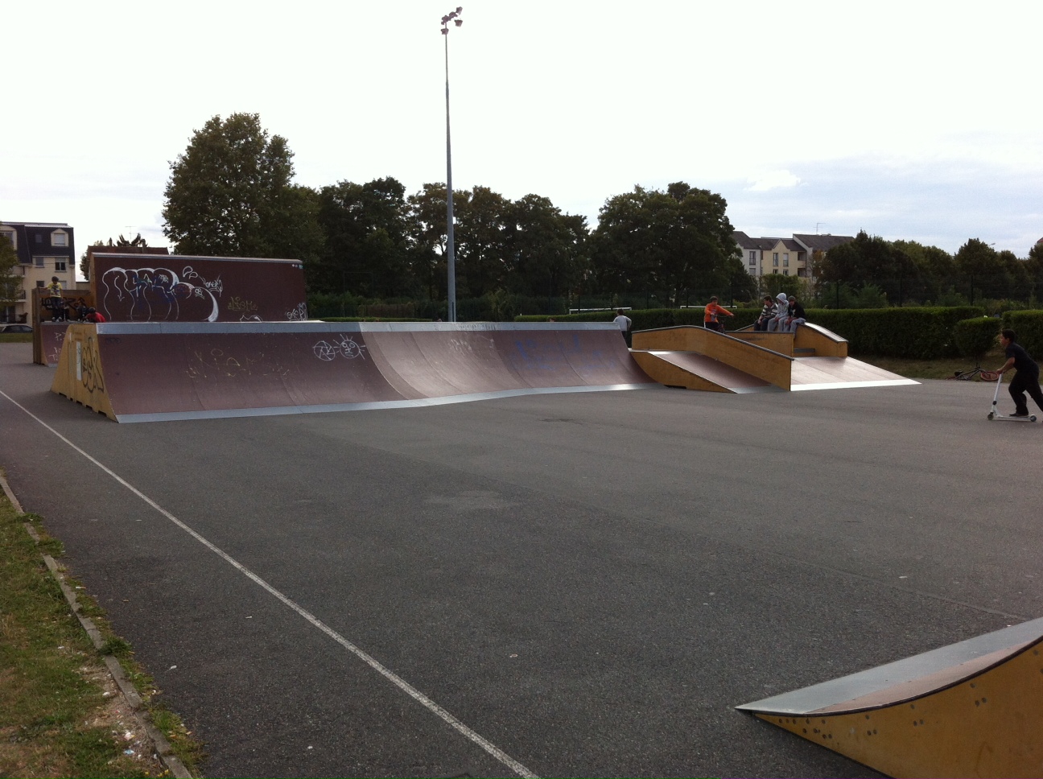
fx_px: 1053
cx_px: 522
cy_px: 390
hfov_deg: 52.7
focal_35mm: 35
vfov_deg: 40.6
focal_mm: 3.85
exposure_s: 1/603
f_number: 2.8
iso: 80
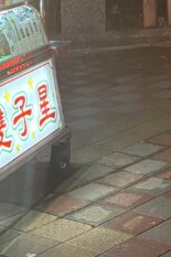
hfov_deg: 11.4
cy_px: -107
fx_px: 849
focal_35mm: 119
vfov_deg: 16.0
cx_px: 178
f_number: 1.6
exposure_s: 1/60
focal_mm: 5.96
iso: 400
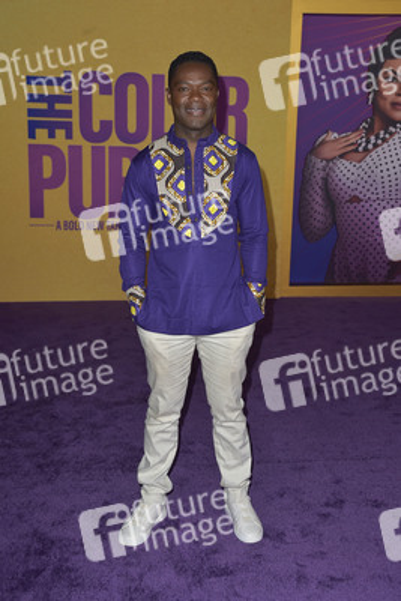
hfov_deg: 27.0
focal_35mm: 50
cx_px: 200
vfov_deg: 39.6
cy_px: 300
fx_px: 835
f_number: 6.3
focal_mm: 50
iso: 320
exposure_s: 1/250
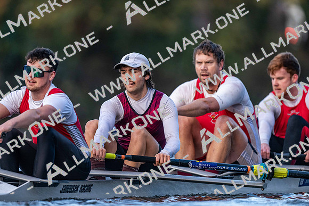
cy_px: 103
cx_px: 154
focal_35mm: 600
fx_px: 5151
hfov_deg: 3.4
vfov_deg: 2.3
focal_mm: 600
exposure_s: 1/2500
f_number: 4
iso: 2200
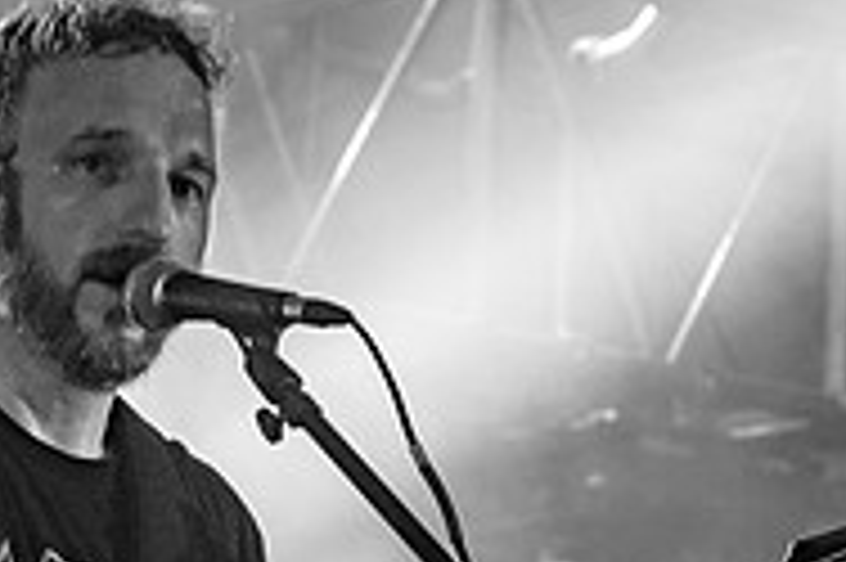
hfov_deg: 8.9
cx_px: 495
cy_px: 555
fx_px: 5447
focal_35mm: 232
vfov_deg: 5.9
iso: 2500
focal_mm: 75
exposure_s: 1/60
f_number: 5.6
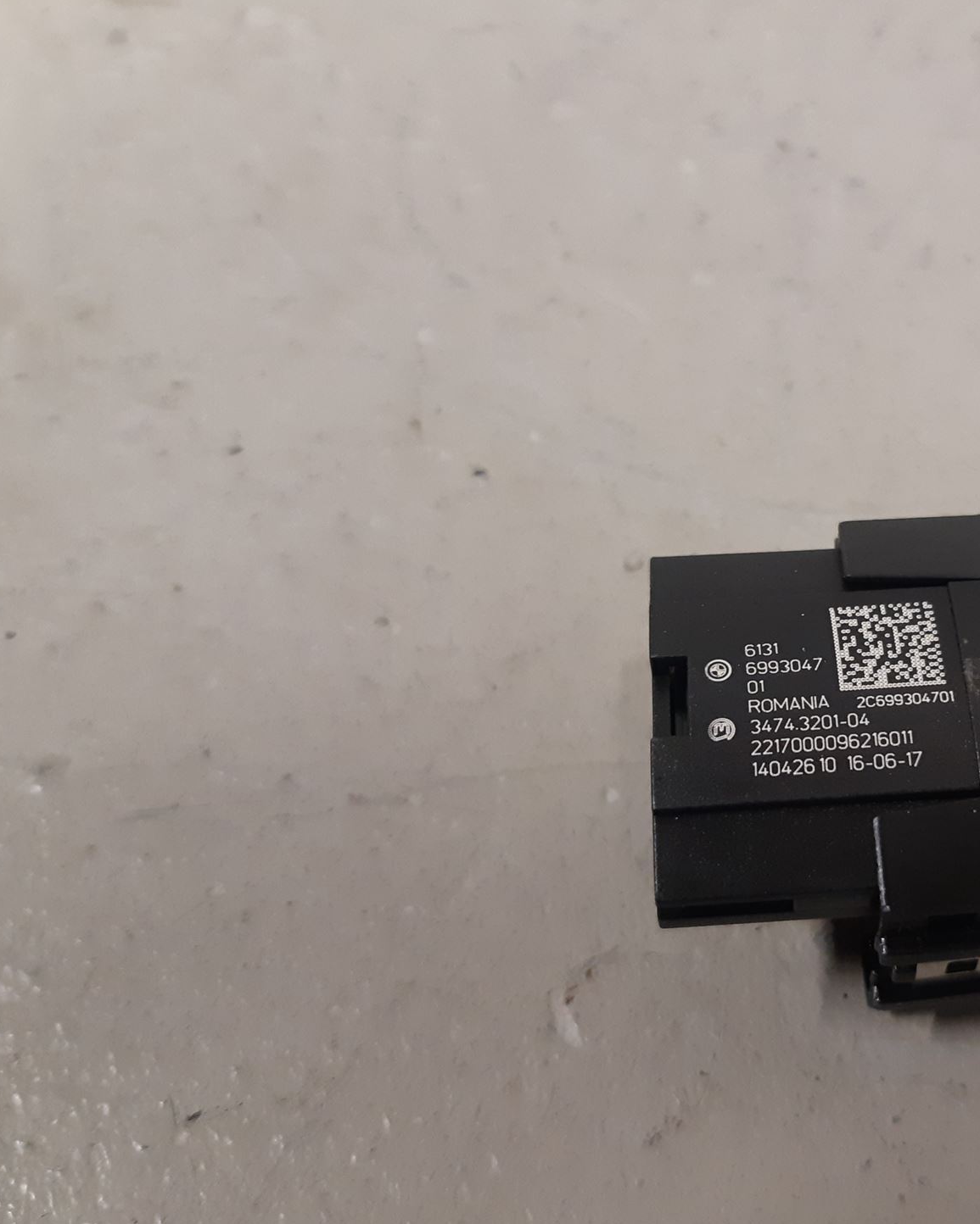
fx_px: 1305
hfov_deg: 39.5
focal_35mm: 36
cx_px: 791
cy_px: 616
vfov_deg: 50.3
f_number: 1.7
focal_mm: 3.93
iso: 250
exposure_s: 1/50
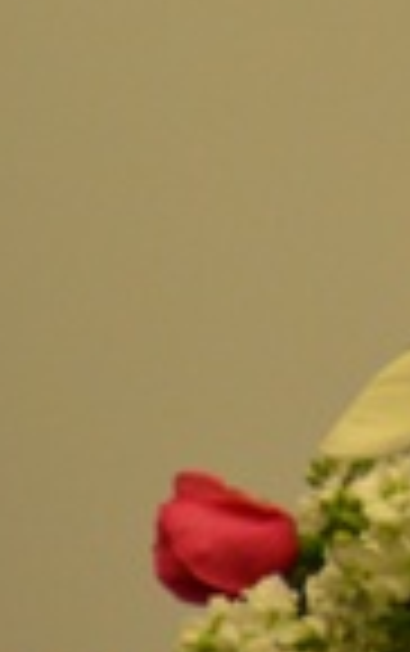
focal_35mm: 1344
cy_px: -126
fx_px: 23957
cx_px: 1171
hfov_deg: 1.0
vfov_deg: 1.6
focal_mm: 200
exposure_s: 1/80
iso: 1600
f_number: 5.6
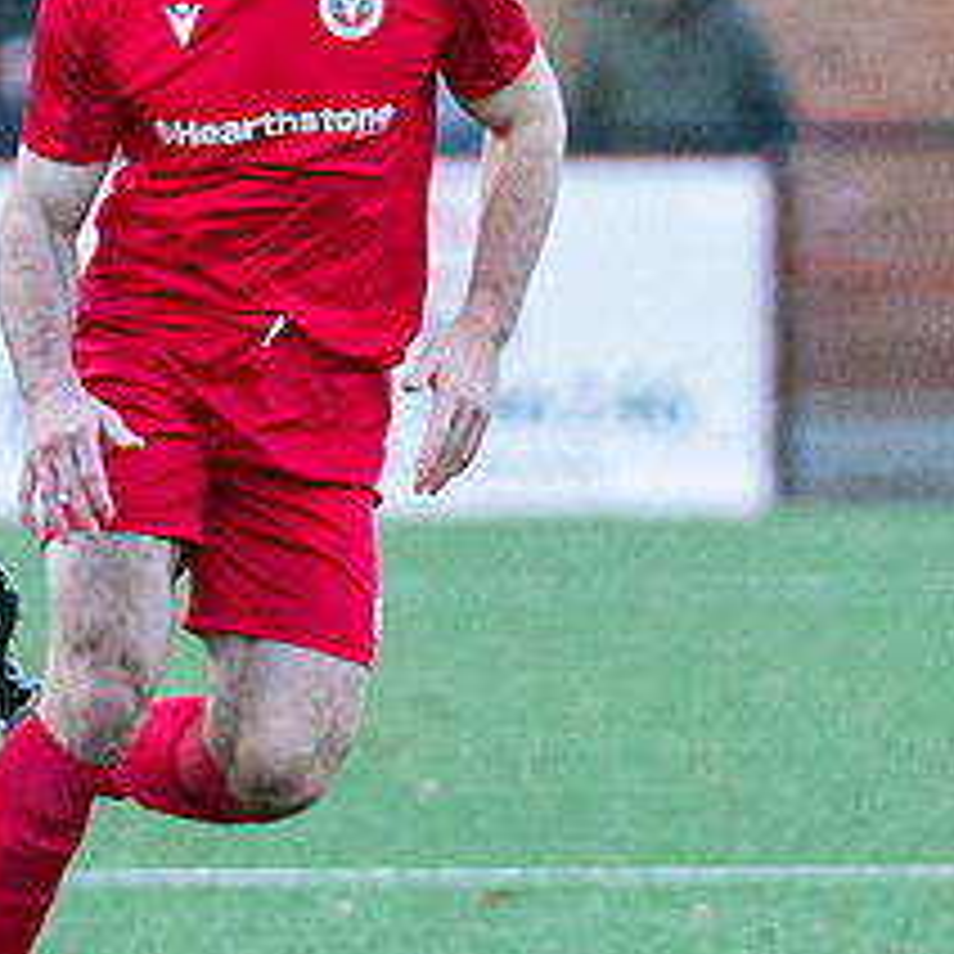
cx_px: 332
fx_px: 37198
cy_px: 471
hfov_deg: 1.5
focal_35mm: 1193
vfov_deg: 1.5
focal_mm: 220
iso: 4000
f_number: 2.8
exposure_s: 1/1600
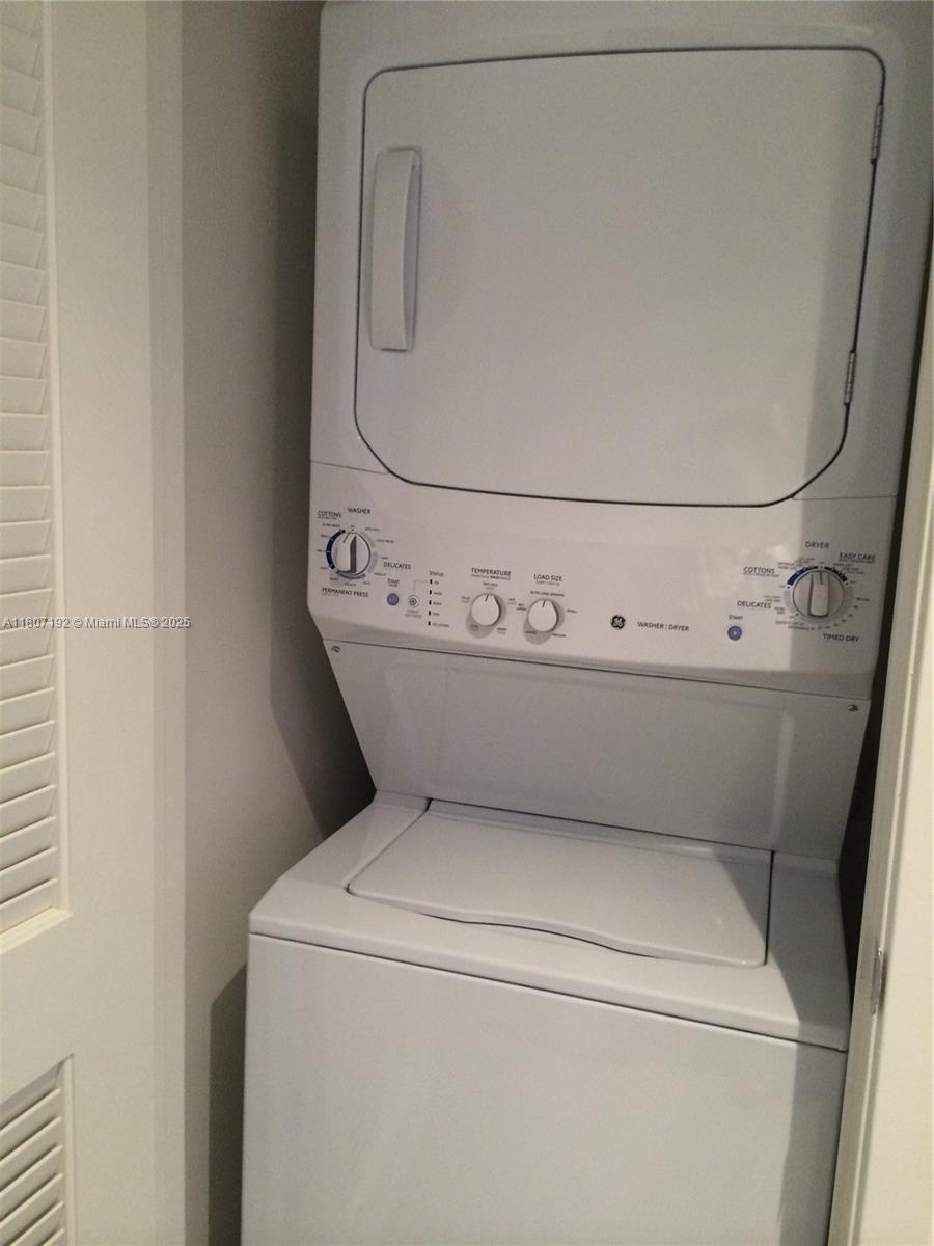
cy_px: 623
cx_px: 467
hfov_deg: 46.8
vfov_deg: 60.0
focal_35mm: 30
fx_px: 1079
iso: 320
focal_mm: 4.12
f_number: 2.2
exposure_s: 1/24
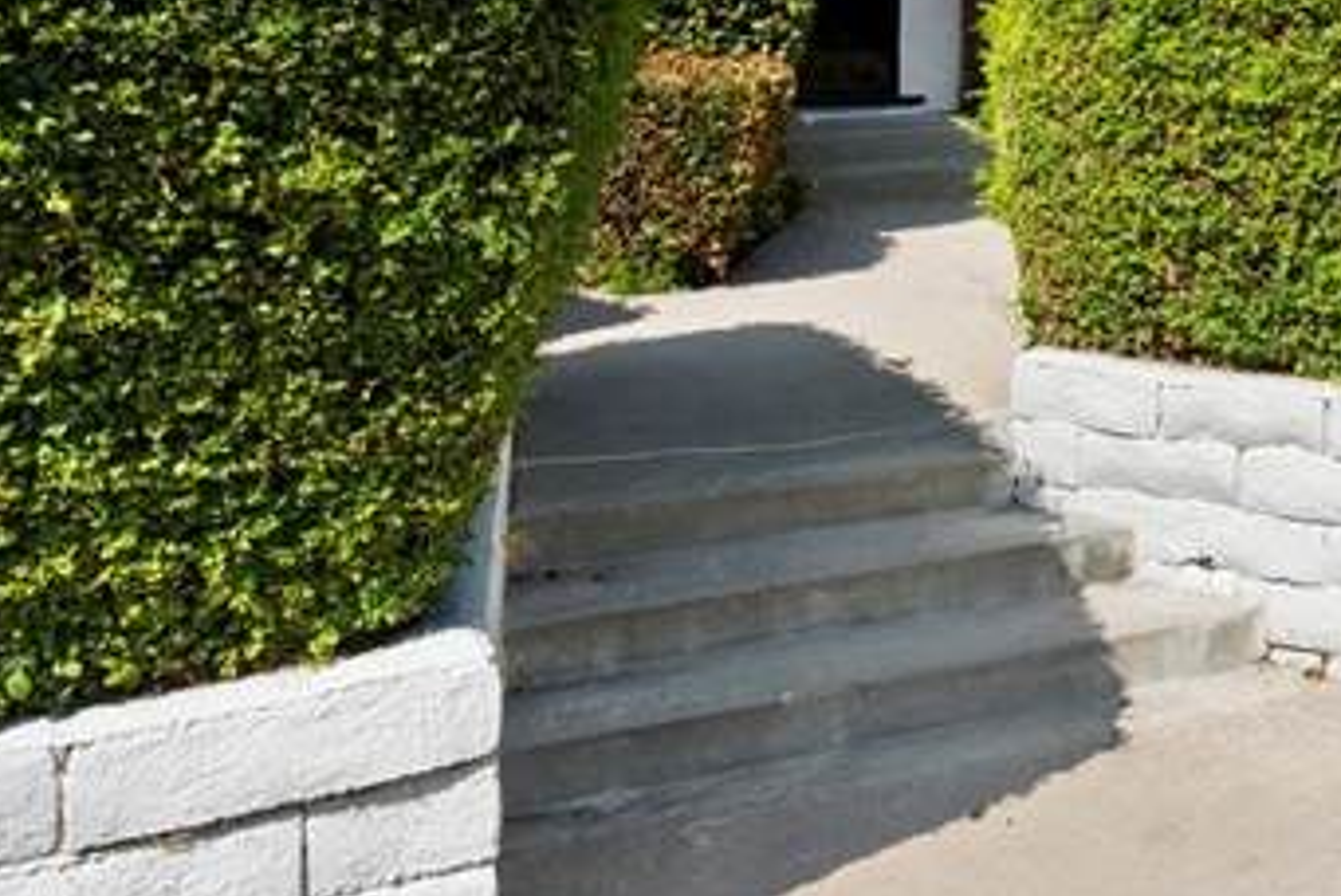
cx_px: 1604
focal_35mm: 48
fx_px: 1789
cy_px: 22
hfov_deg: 33.5
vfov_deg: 26.7
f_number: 8
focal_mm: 16
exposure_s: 1/1250
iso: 400
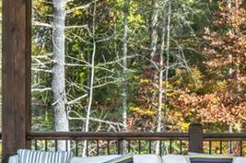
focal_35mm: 73
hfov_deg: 27.6
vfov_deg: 18.6
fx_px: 498
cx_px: 161
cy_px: 86
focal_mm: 19
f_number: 11
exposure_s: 1/60
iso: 320
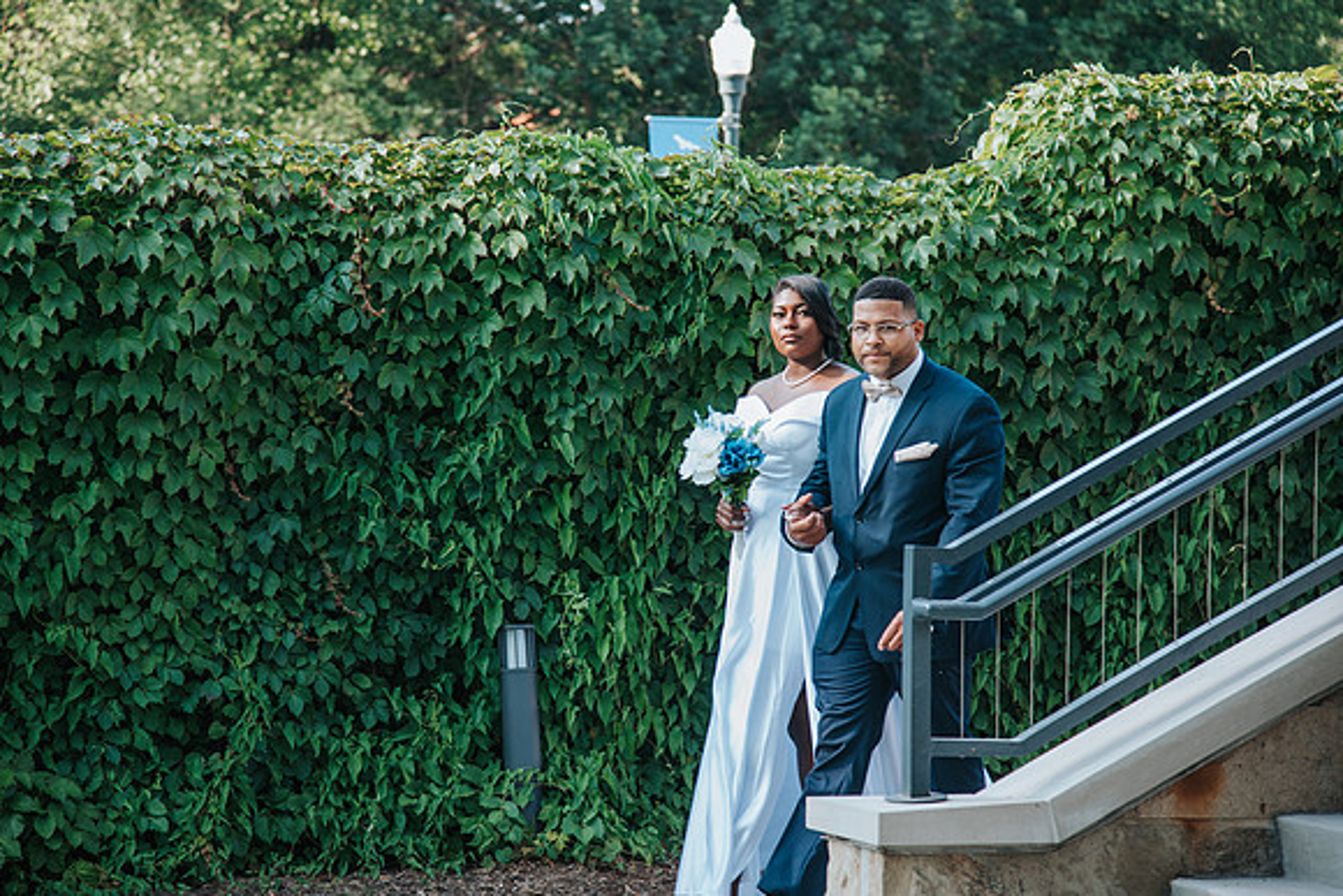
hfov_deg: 18.9
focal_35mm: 108
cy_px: 415
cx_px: 622
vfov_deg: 12.7
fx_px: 4031
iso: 400
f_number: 4
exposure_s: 1/250
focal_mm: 100
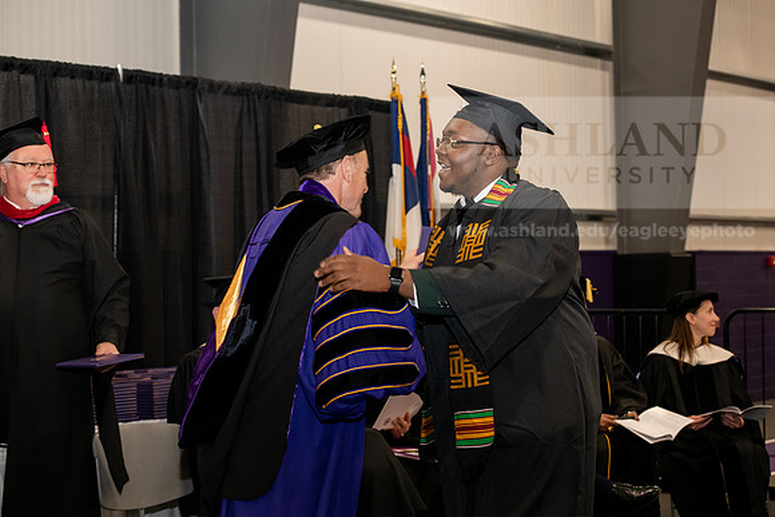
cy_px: 258
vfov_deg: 19.5
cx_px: 388
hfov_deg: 28.8
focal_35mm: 70
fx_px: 1507
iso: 2500
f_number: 5.6
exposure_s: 1/200
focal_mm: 70
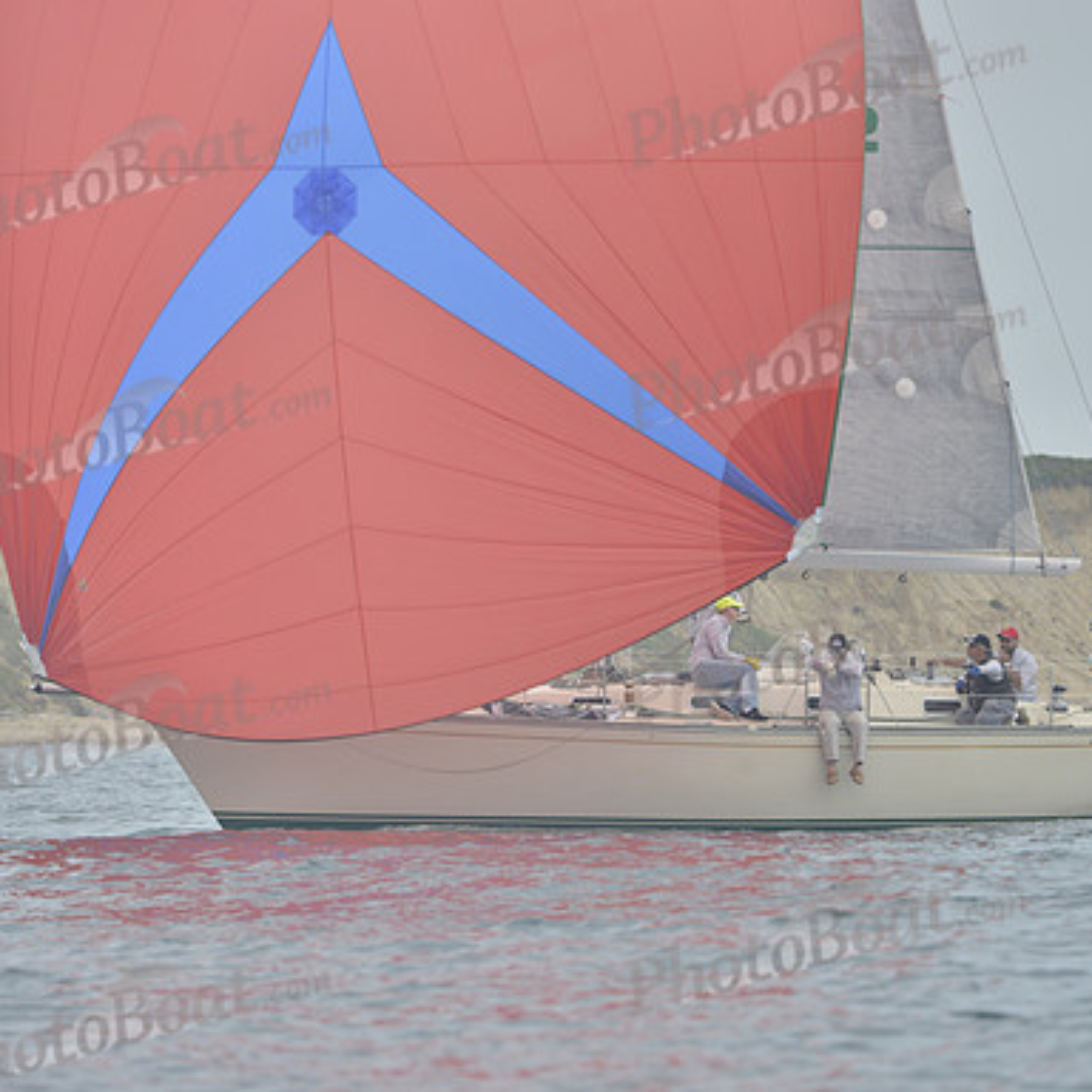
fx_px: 18309
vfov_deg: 3.4
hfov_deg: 3.4
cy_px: 545
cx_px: 481
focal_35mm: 513
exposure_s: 1/1000
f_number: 6.3
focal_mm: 400
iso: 280
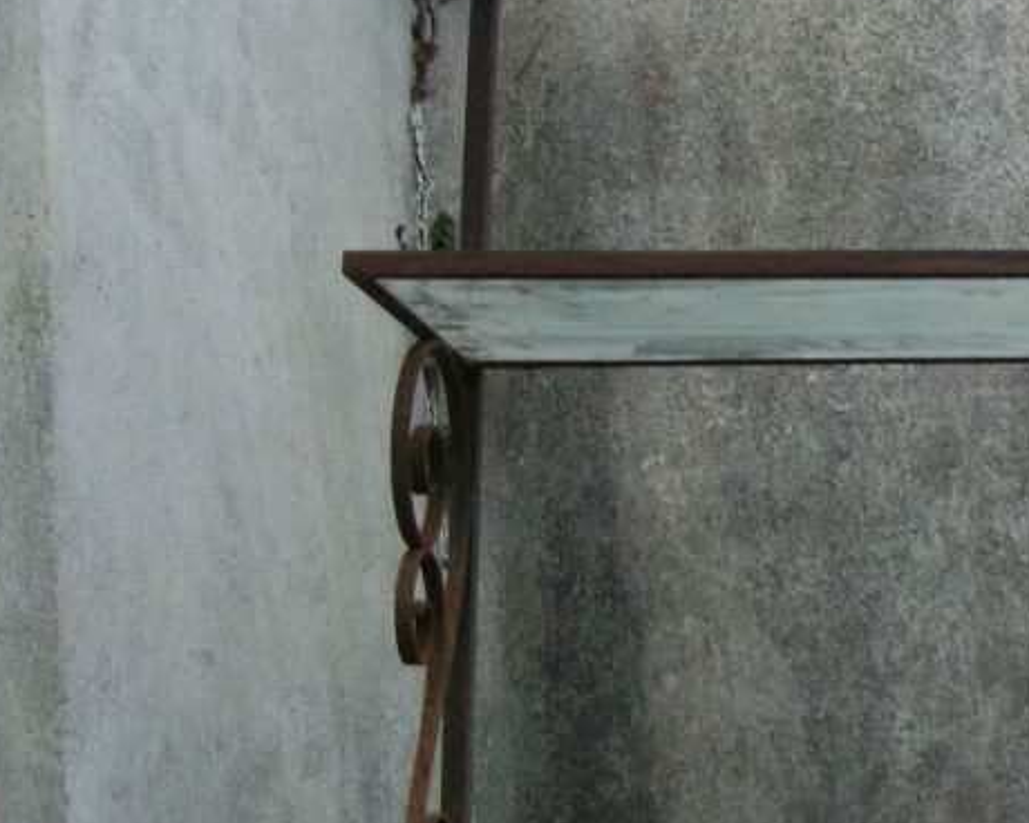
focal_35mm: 87
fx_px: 2650
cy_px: 358
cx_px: 1221
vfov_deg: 17.7
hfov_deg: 20.6
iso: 80
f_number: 2.9
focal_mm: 5.7
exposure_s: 1/250
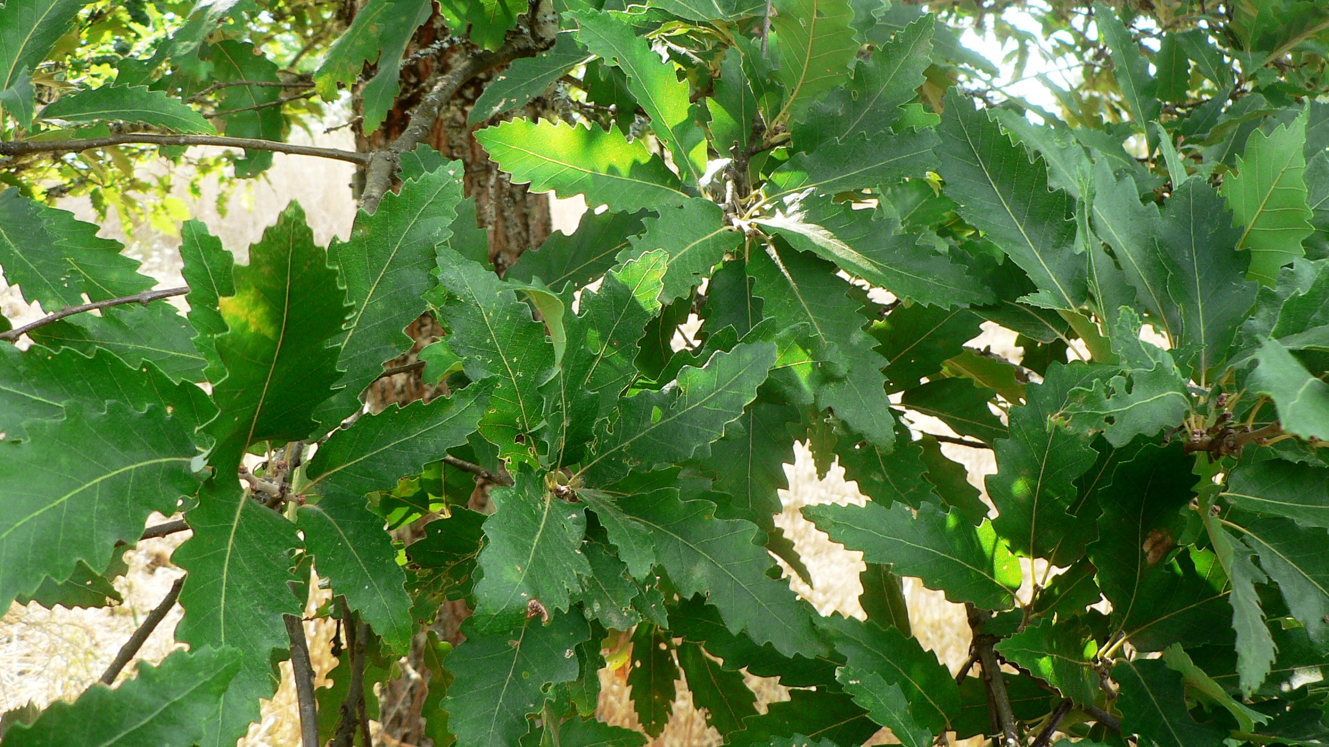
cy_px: 345
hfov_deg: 47.4
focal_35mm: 43
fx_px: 1515
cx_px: 649
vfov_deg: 27.7
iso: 80
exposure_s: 1/125
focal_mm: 6
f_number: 3.2
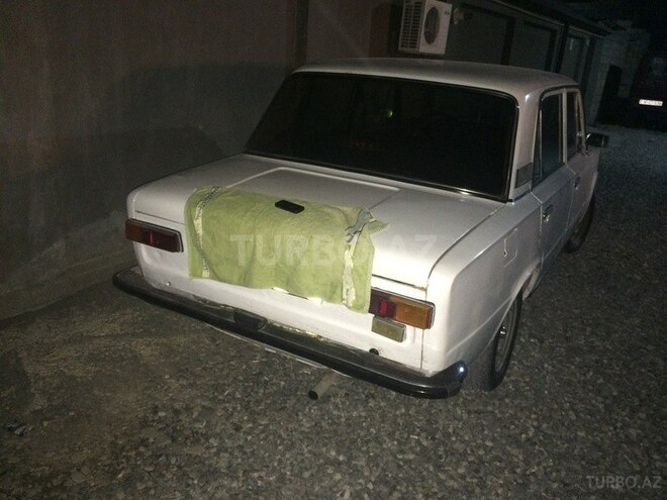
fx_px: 559
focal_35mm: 29
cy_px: 250
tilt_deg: -19.0
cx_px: 334
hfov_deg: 61.7
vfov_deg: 48.2
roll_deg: -4.0
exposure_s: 1/17
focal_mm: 4.15
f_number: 2.2
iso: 500
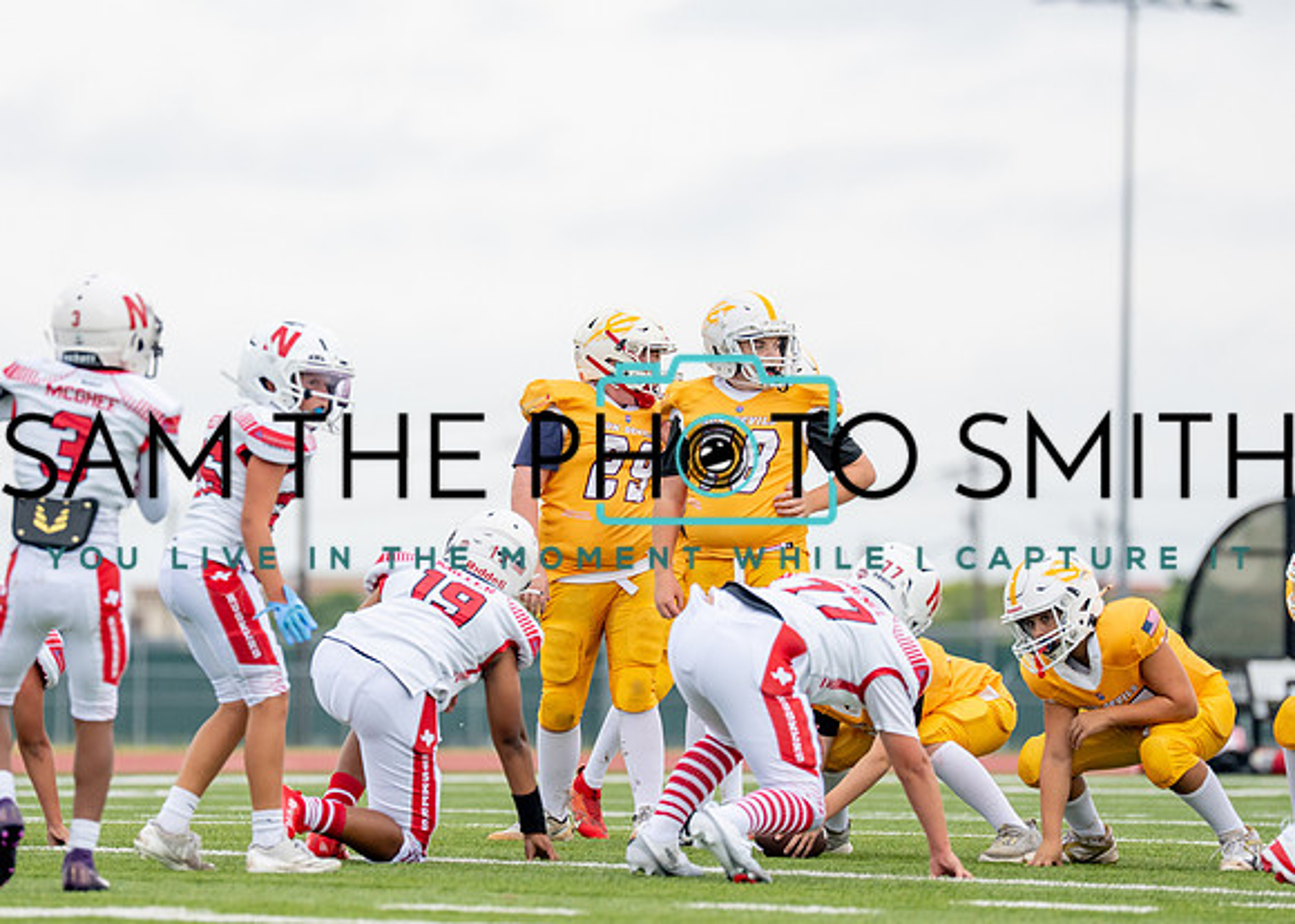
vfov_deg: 4.5
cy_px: 480
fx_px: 11857
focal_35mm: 322
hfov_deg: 6.3
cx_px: 597
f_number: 2.8
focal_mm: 200
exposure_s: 1/2000
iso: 500
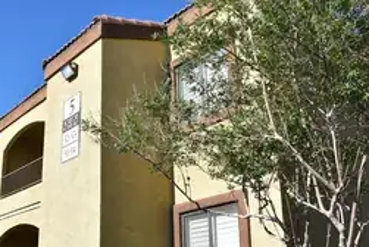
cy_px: 174
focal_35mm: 43
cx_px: 101
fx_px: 441
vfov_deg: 30.9
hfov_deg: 44.2
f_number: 10
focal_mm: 18
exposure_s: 1/400
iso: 200
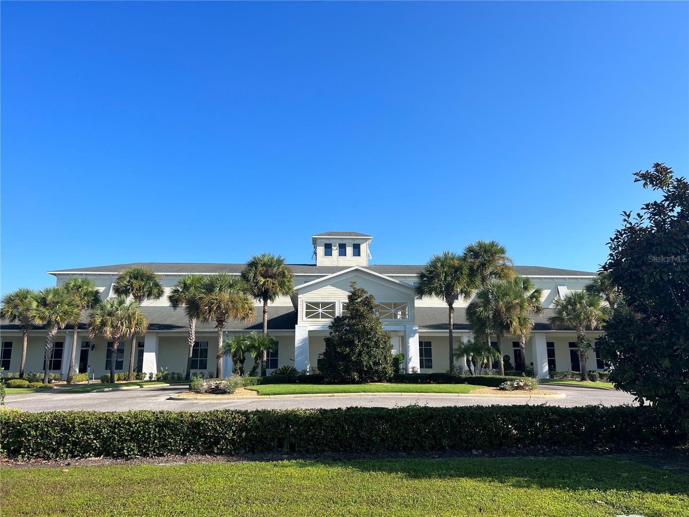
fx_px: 518
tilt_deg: +11.0
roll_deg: -0.4
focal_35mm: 26
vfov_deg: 53.1
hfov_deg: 67.3
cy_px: 258
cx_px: 344
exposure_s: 1/3077
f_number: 1.5
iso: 50
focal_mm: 5.7
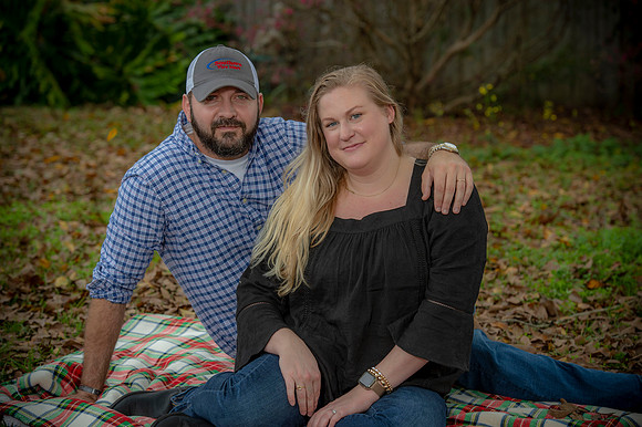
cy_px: 214
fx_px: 1996
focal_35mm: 112
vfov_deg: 12.2
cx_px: 321
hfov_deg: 18.3
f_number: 5
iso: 160
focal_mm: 112
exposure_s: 1/200
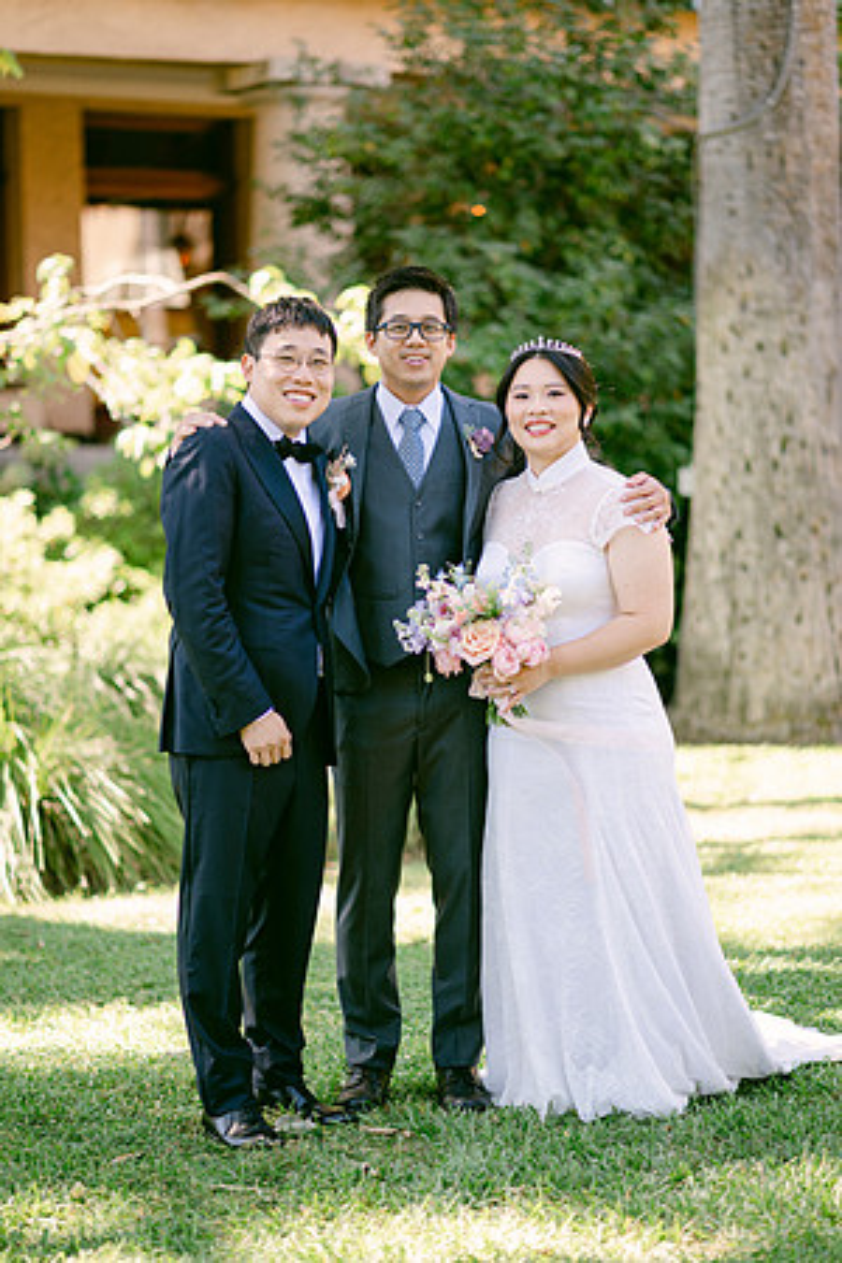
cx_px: 421
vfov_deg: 23.9
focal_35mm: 85
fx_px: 2982
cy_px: 632
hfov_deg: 16.1
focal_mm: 85
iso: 80
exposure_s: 1/400
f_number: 1.8
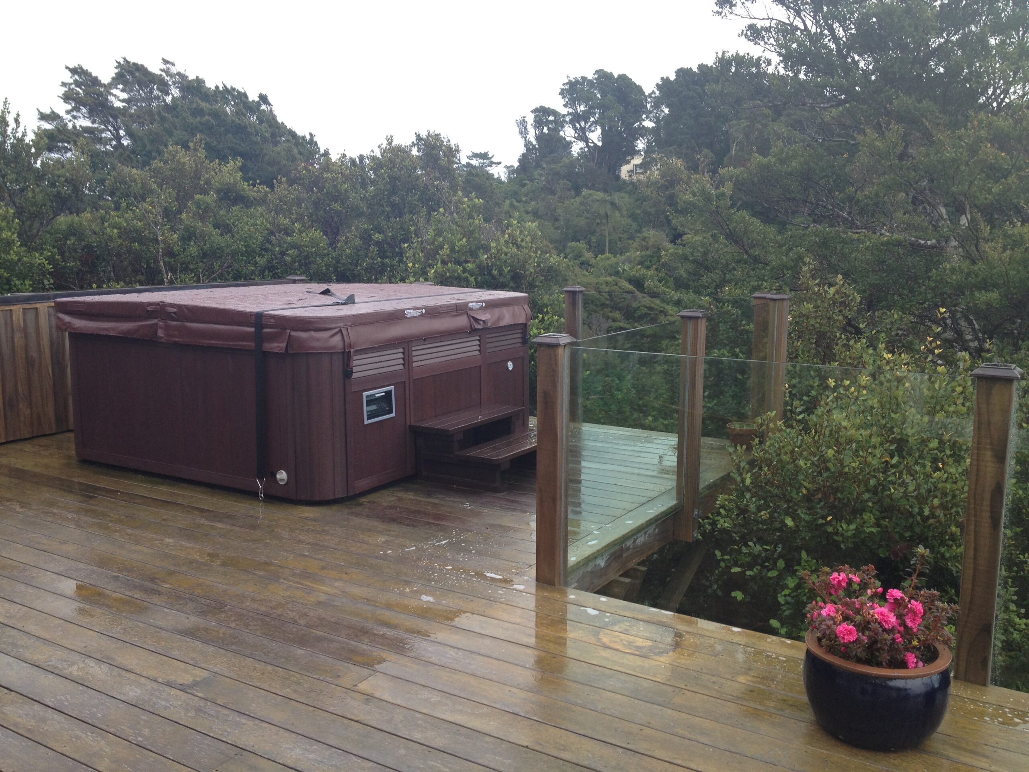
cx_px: 514
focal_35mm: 35
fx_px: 1040
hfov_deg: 52.6
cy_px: 386
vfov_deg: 40.7
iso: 64
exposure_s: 1/197
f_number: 2.4
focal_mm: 4.28
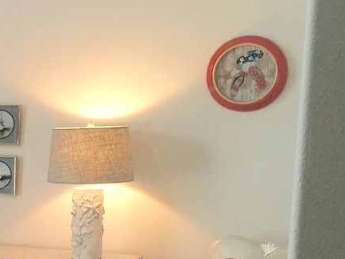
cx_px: -182
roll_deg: -1.7
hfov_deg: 17.9
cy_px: 268
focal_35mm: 97
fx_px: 966
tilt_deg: -8.2
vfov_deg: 14.9
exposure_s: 1/30
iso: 40
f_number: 2.2
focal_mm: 4.15
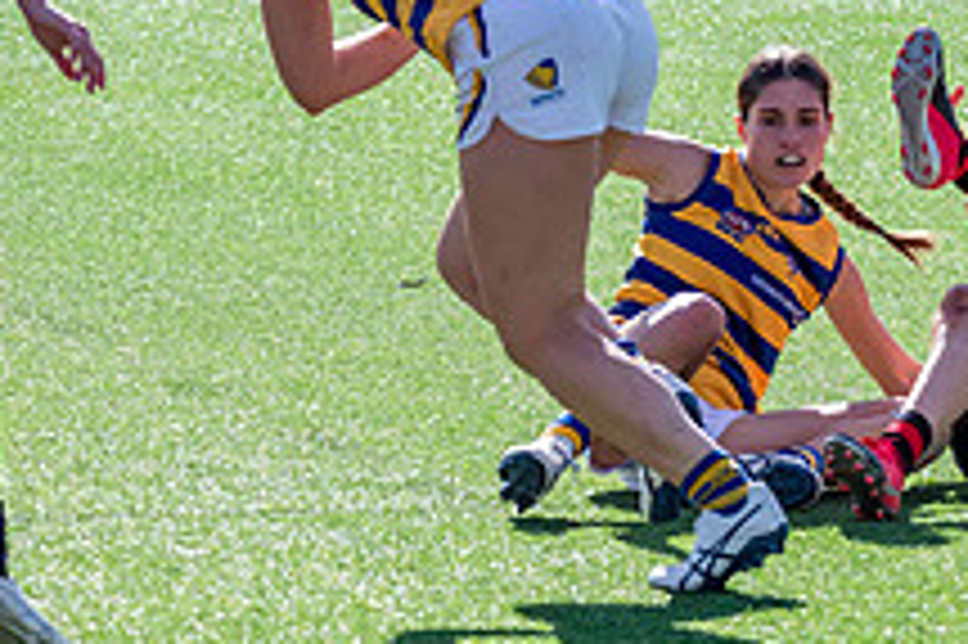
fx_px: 13165
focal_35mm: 490
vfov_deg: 2.8
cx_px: 902
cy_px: -148
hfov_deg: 4.2
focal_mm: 170
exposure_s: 1/1600
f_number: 7.1
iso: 800
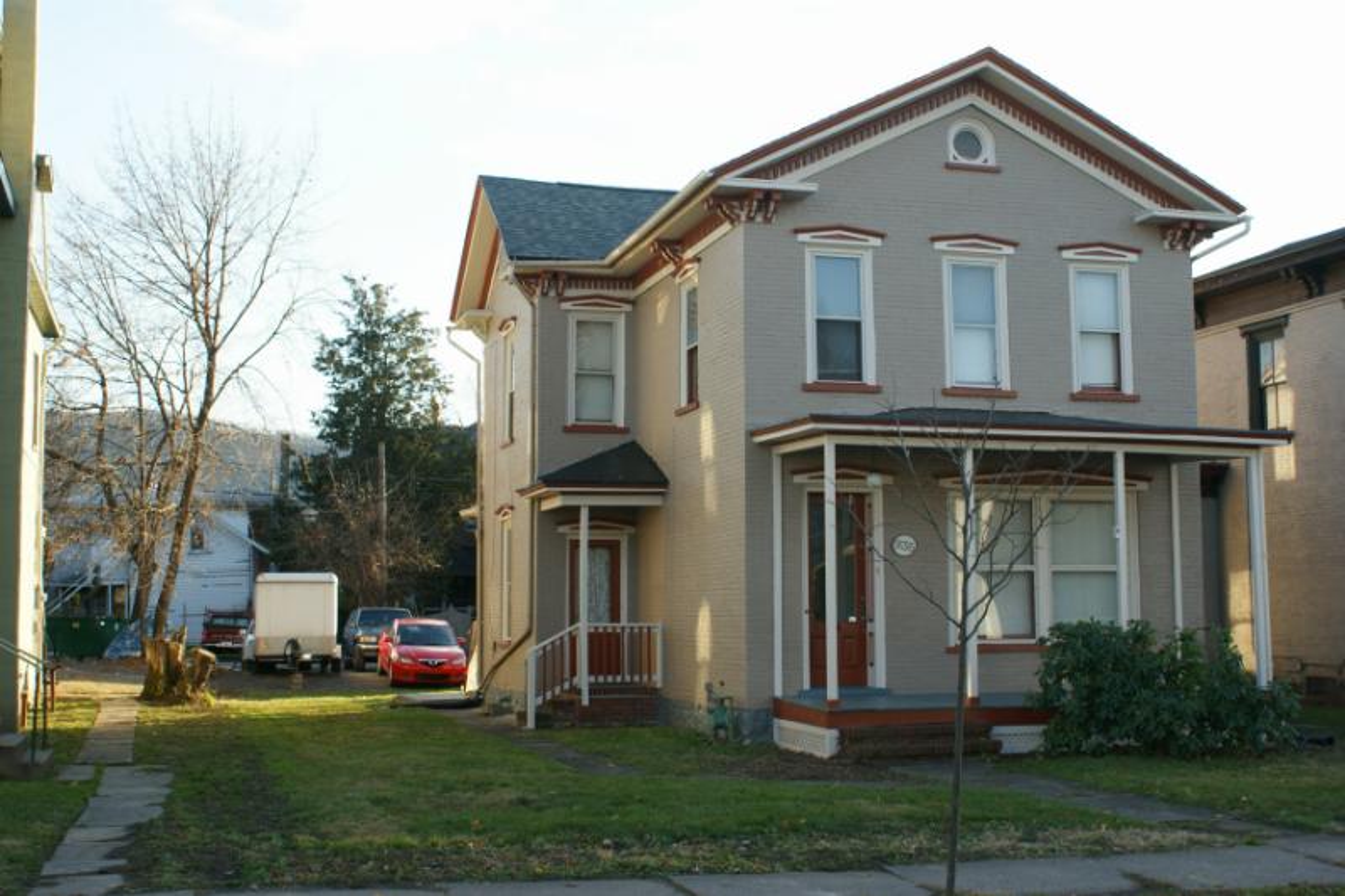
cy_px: 448
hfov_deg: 43.6
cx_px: 672
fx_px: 1681
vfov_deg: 29.9
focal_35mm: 45
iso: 100
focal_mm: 30
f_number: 5.6
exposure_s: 1/80
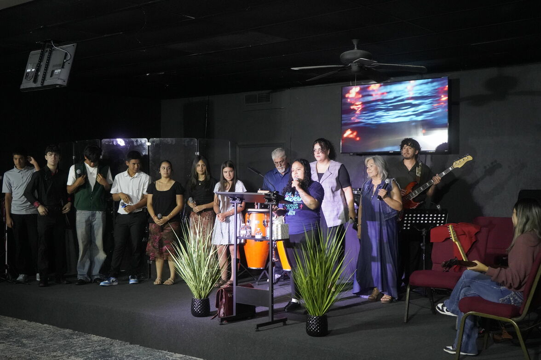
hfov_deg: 41.9
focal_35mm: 47
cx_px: 270
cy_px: 180
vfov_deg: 28.6
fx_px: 706
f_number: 4.5
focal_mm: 47
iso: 12800
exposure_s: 1/160
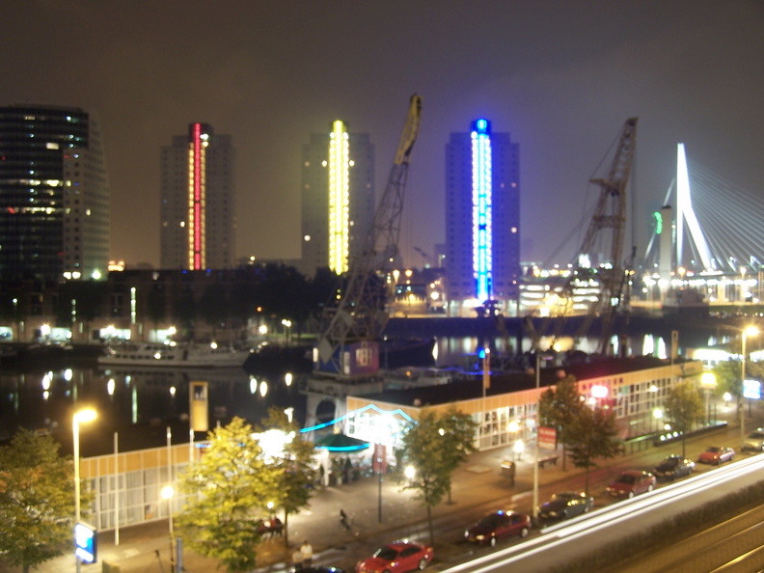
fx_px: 839
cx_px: 382
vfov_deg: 37.7
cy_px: 286
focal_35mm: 38
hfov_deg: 49.0
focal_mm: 6.3
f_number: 2.8
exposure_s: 8
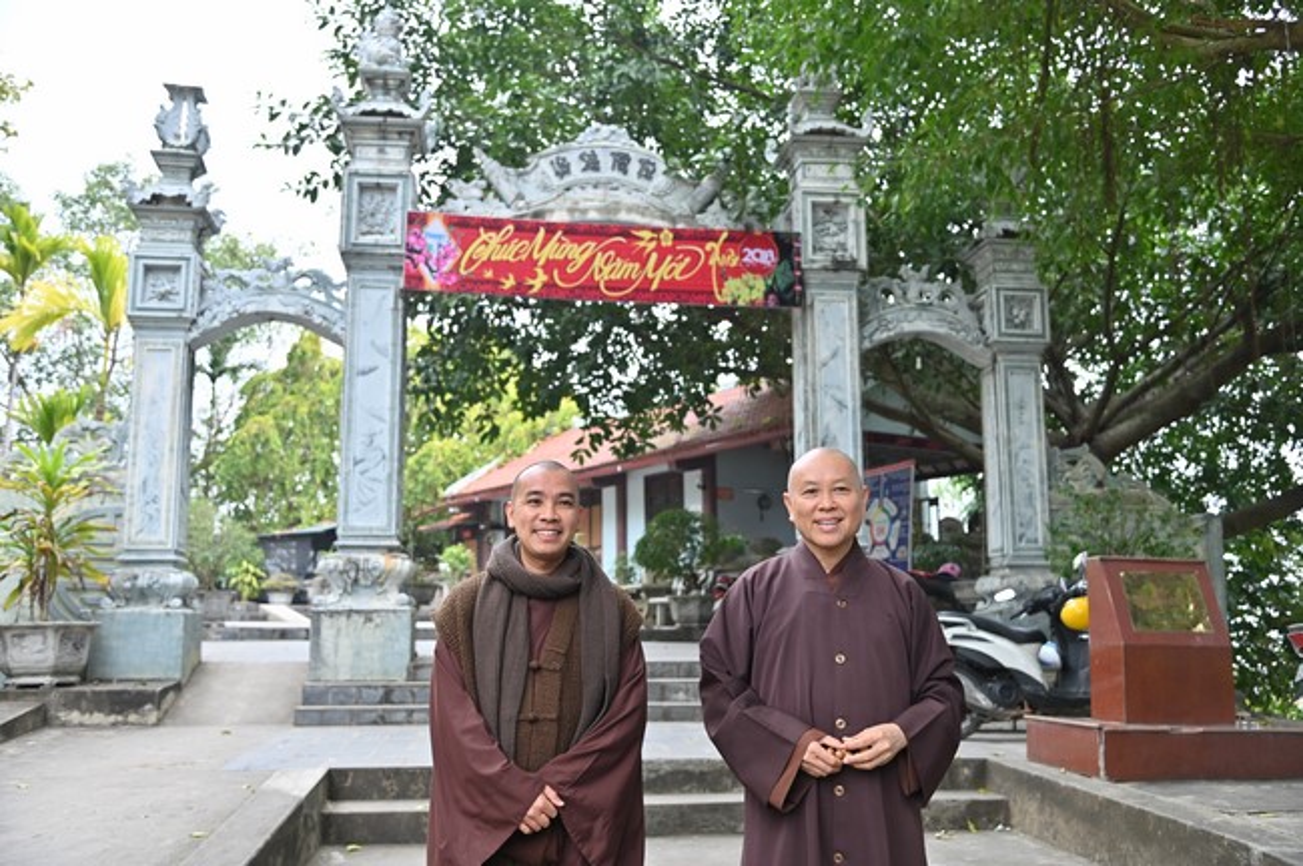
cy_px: 433
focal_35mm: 34
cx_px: 652
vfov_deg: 38.8
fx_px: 1229
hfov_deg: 55.8
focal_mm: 34
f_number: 4
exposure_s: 1/100
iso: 250
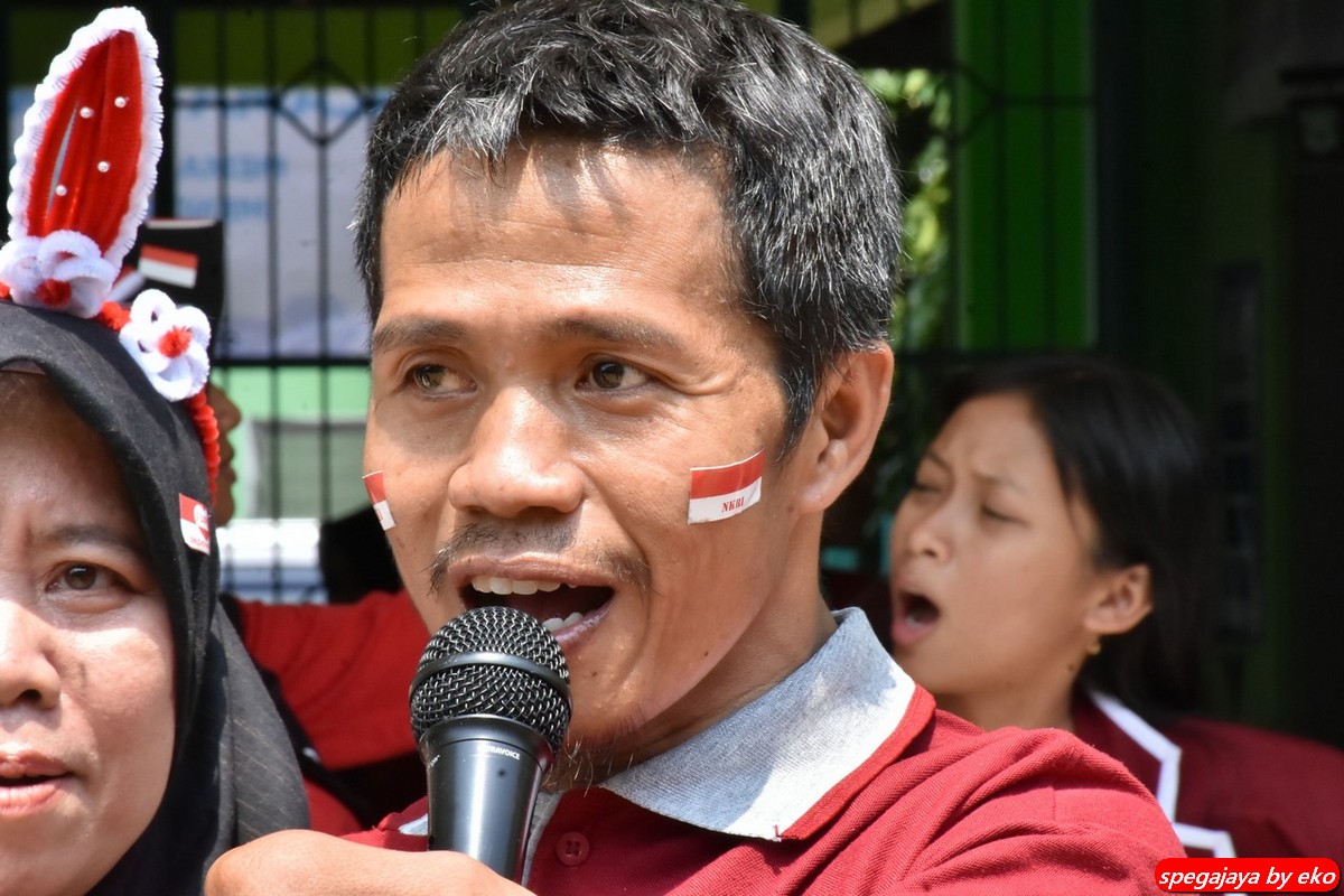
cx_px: 672
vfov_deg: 6.5
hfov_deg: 9.8
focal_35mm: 210
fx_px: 7839
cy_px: 448
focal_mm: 140
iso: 1250
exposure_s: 1/250
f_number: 20
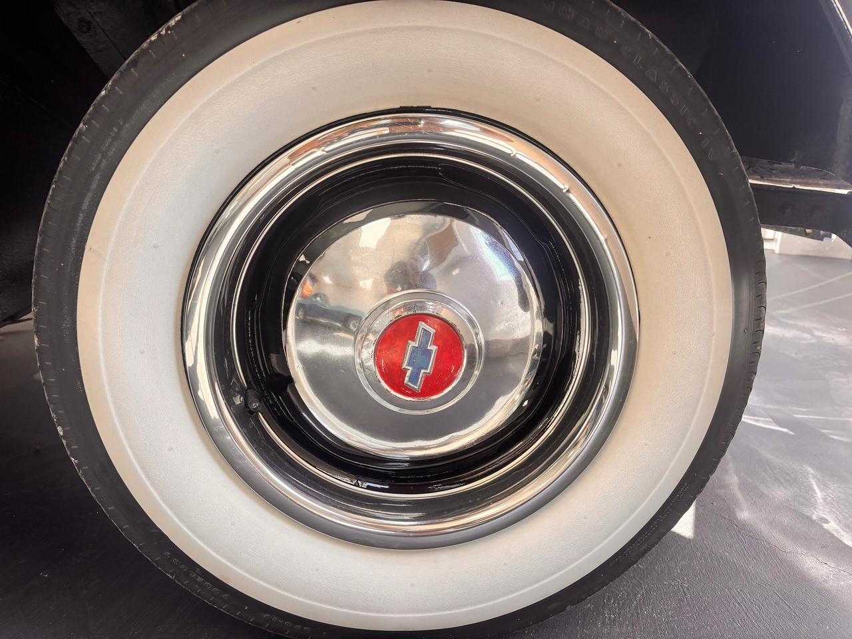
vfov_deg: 53.1
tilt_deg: -16.4
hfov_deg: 67.3
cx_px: 426
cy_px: 320
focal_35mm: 26
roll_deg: -0.7
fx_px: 640
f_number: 1.6
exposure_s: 1/120
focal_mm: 5.96
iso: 50
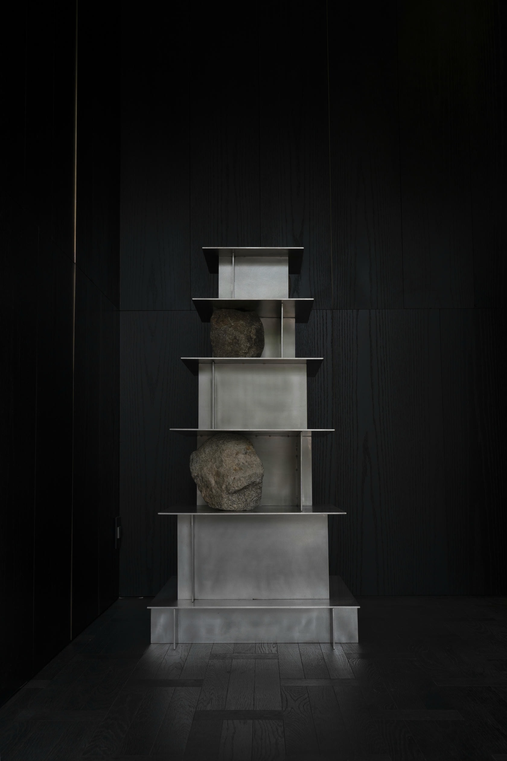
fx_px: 718
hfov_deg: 38.9
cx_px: 254
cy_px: 380
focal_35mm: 34
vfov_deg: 55.8
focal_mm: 34
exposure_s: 1/8
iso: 200
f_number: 9
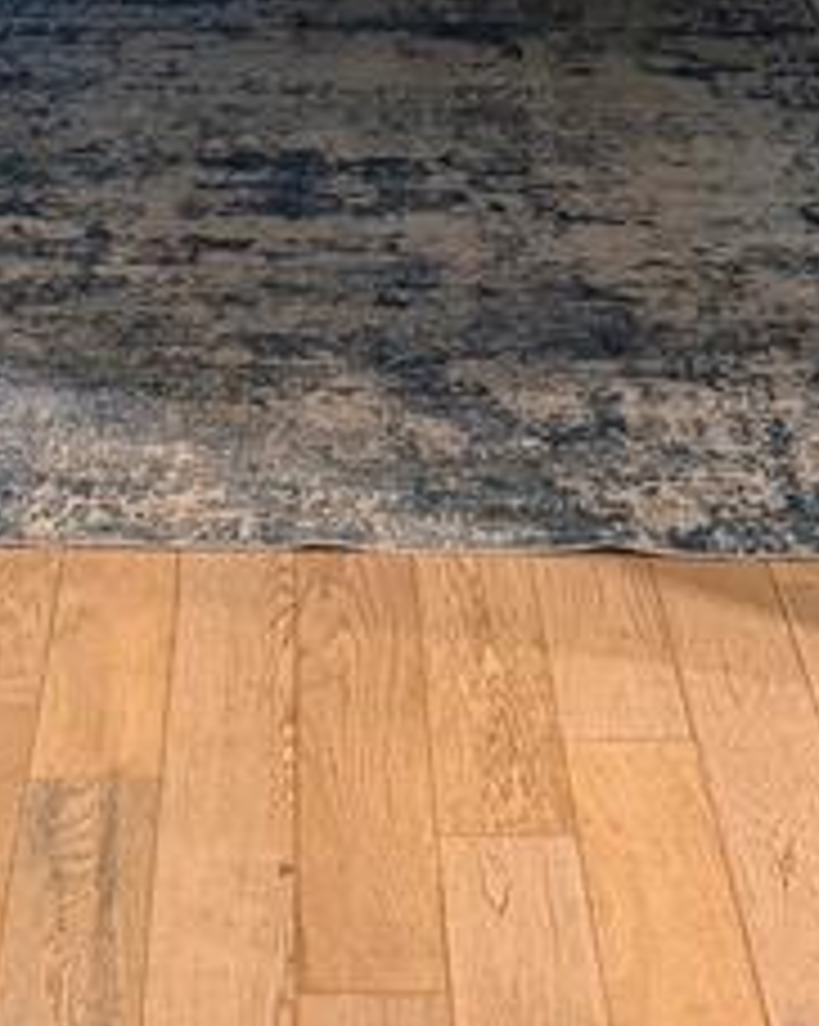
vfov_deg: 21.8
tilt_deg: -11.8
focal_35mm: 79
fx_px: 2397
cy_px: -297
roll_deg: +1.9
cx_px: 266
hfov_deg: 19.3
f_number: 1.78
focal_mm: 6.76
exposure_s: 1/60
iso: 640
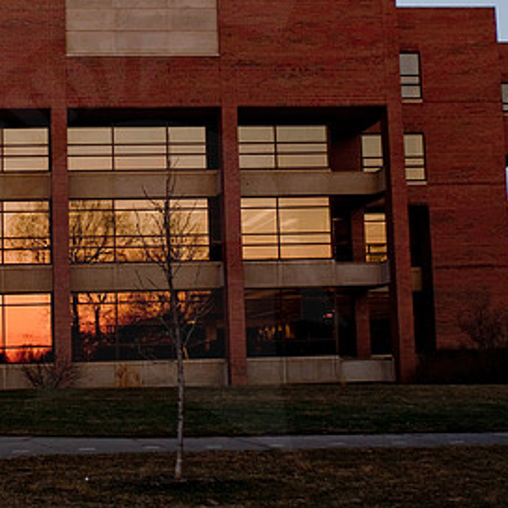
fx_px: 1262
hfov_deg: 22.6
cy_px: 182
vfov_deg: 22.7
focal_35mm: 76
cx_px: 131
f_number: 4.5
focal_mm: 28
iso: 100
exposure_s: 1/250
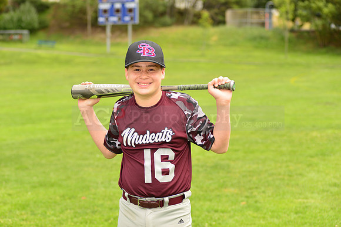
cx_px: 170
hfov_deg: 23.6
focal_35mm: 86
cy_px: 114
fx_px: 815
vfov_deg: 15.9
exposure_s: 1/250
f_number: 5
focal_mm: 86
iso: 100
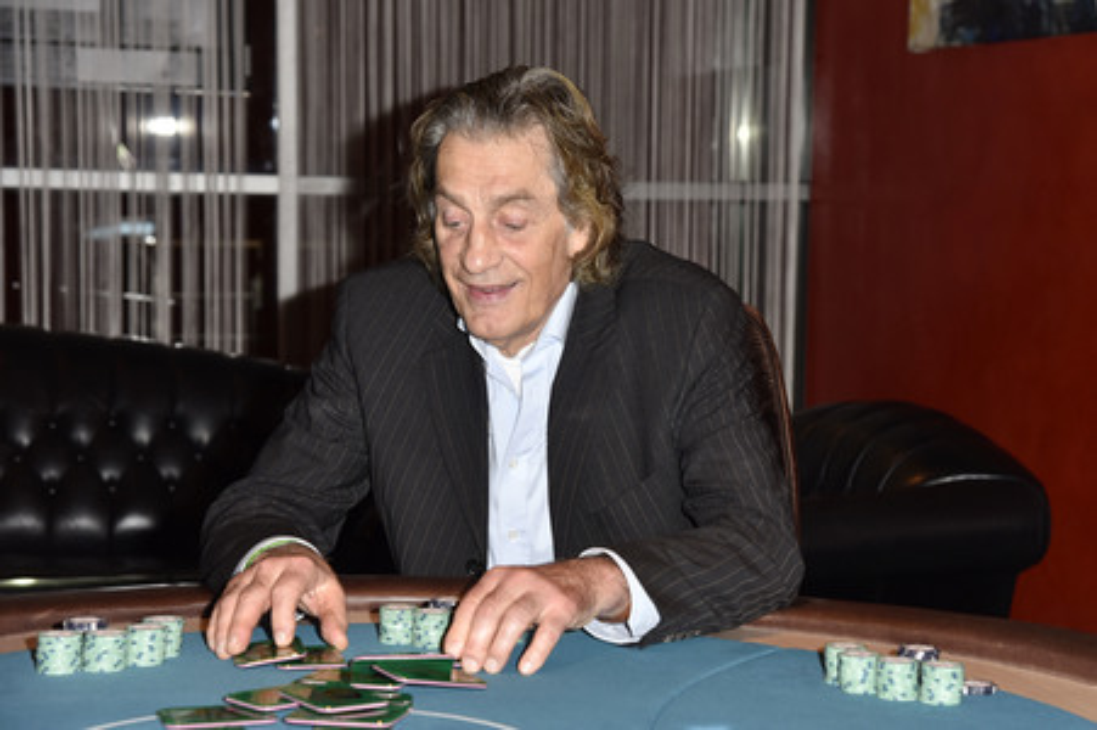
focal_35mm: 78
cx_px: 548
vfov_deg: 17.5
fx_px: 2375
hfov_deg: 26.0
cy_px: 365
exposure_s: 1/100
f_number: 5.6
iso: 500
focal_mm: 78
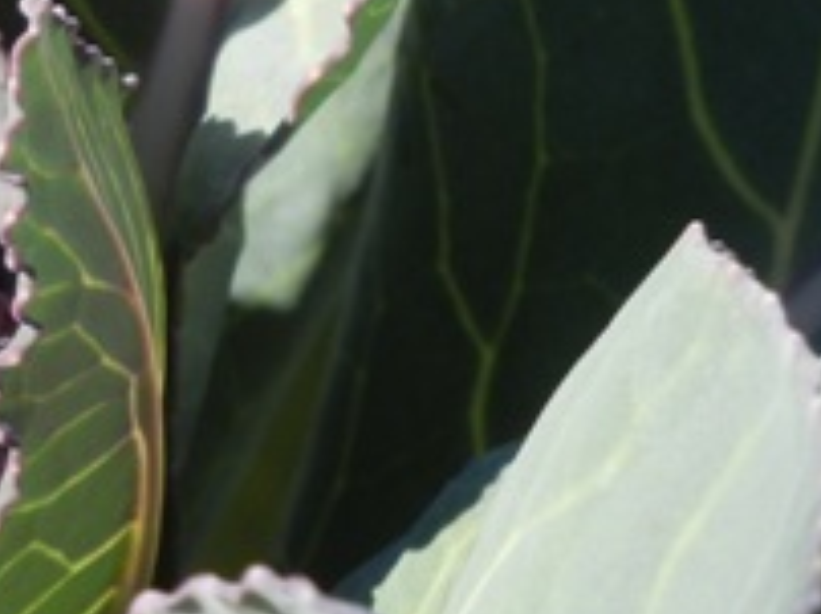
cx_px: -443
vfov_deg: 3.5
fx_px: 9997
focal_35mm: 422
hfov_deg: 4.7
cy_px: 403
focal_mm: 24
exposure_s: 1/349
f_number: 4.6
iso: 160
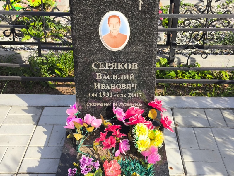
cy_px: 88
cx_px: 117
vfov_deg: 29.1
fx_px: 338
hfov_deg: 38.2
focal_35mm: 50
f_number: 1.7
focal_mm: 4.71
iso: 50
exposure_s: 1/1014
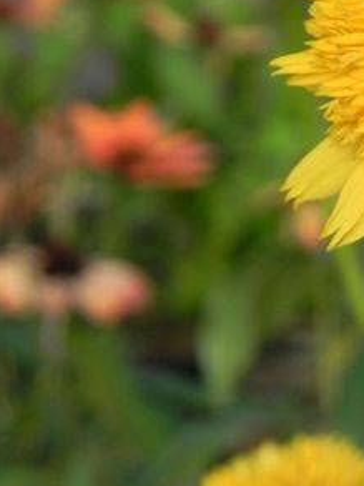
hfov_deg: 3.3
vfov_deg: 4.5
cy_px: 353
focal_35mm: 444
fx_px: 6225
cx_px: 495
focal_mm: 28.8
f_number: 5
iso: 160
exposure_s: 1/640
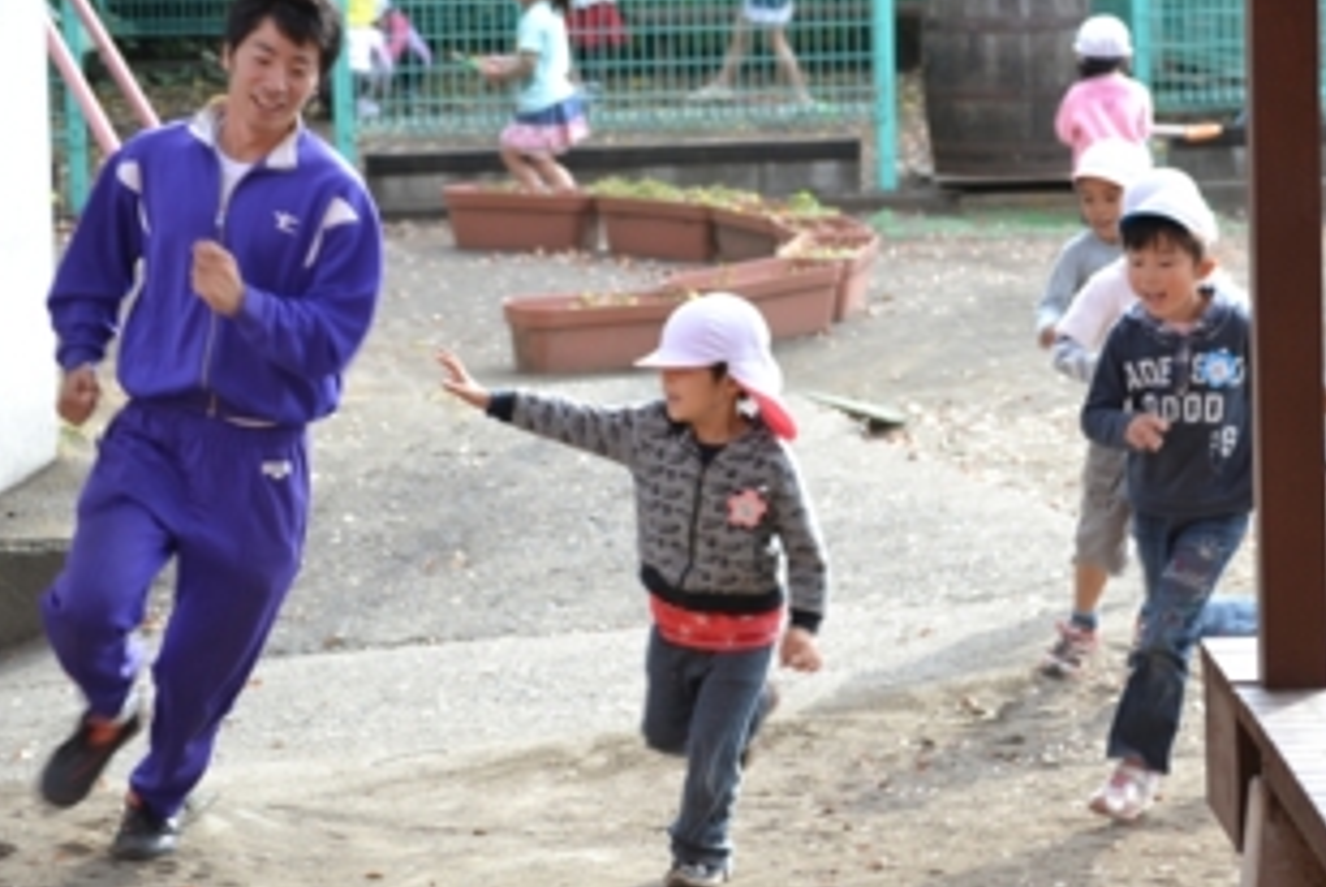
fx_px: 6107
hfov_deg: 12.4
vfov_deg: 8.3
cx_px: 814
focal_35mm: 166
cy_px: 342
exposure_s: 1/125
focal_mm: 85
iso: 250
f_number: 5.6
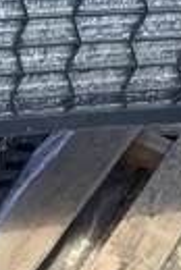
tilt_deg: -36.1
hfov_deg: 13.6
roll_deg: +1.1
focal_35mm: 99
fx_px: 745
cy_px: -17
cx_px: -6
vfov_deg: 19.8
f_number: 2.4
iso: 25
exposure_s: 1/144
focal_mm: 3.3
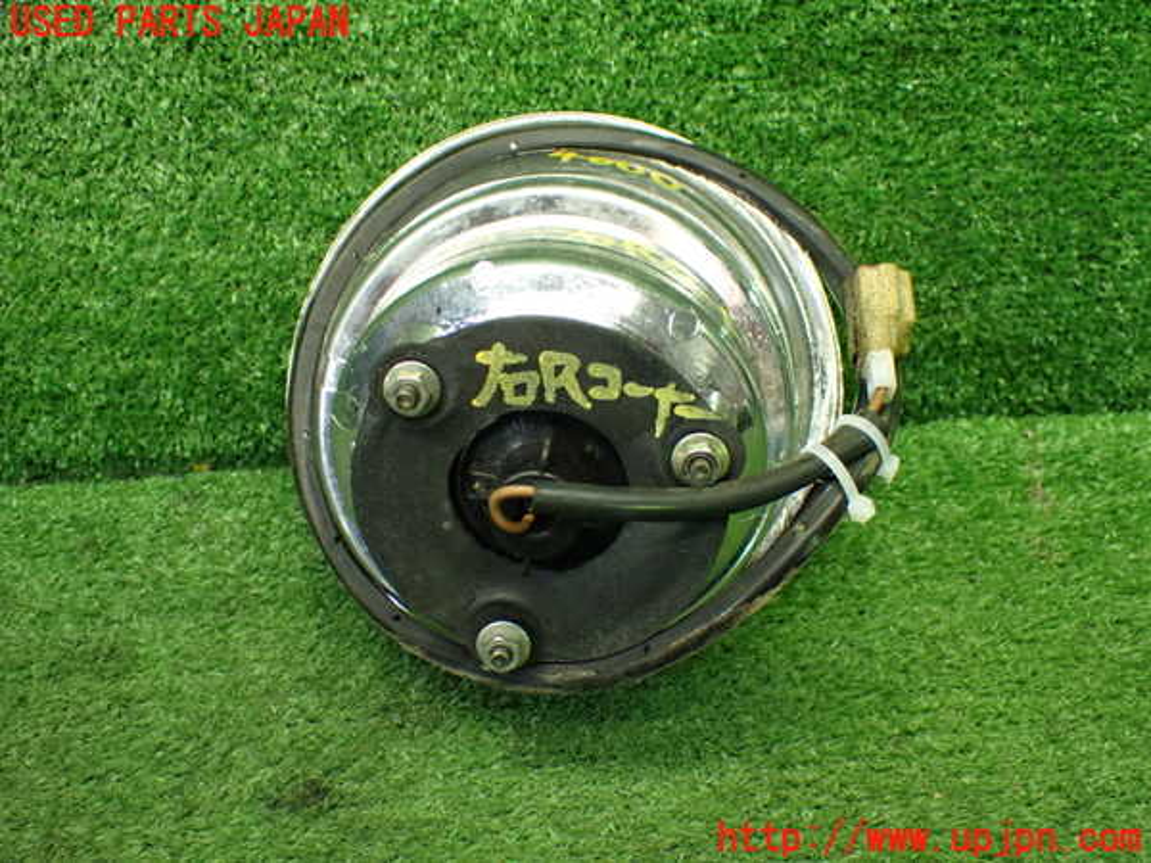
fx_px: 1363
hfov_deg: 45.8
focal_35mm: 41
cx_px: 576
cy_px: 432
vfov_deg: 35.1
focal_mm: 7.31
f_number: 2.8
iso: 800
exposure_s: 1/100
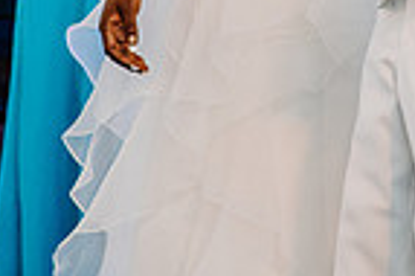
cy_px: -158
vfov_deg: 2.8
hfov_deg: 4.2
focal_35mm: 487
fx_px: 5608
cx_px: 427
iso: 1000
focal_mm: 120
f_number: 4
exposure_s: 1/125
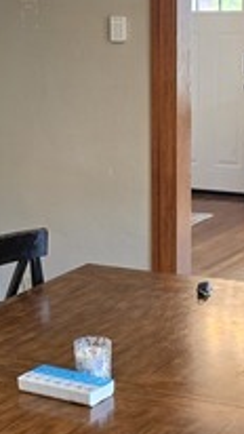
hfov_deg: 14.9
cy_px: 292
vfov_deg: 26.0
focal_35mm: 81
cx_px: 139
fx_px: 931
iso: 125
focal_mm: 6.5
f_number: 1.4
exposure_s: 1/120
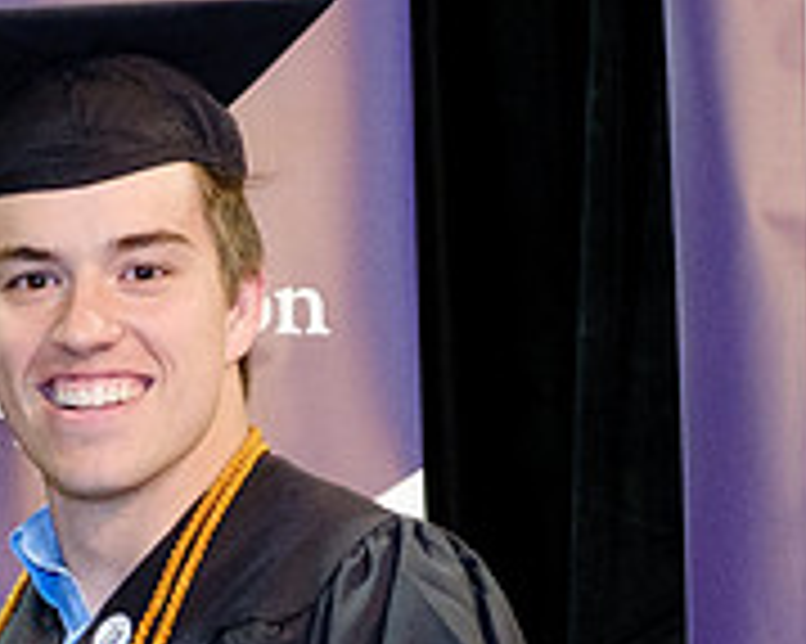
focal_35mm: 213
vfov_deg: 7.2
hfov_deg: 8.9
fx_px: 5078
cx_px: -334
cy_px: 853
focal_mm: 27.4
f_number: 4
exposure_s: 1/125
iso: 1600
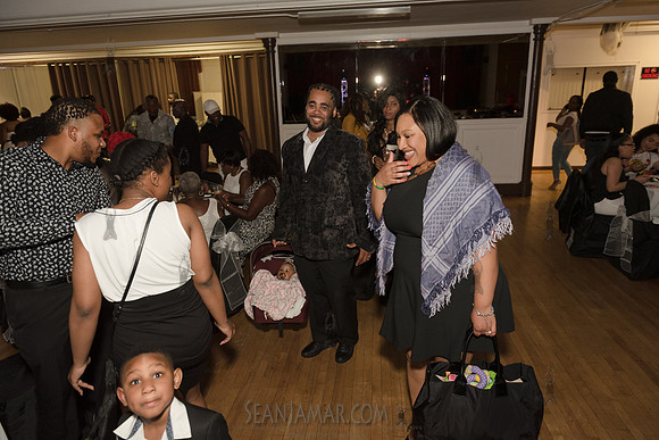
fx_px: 439
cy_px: 220
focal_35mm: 24
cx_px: 330
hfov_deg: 73.7
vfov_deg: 53.2
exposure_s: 1/250
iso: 2000
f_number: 3.5
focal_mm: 24
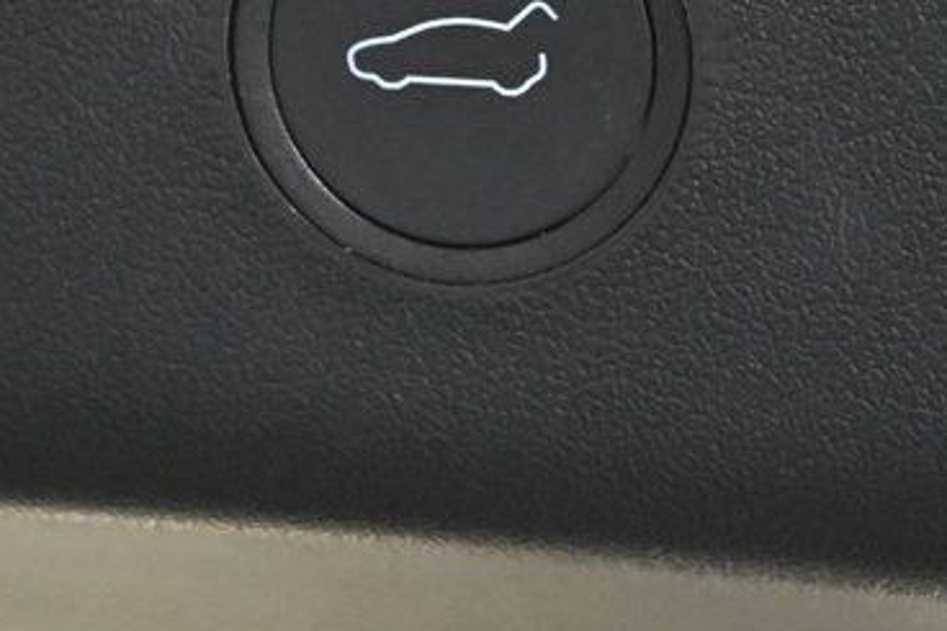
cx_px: 445
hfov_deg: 14.5
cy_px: 95
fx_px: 3734
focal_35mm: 142
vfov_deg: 9.6
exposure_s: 1/60
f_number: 5
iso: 8000
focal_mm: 34
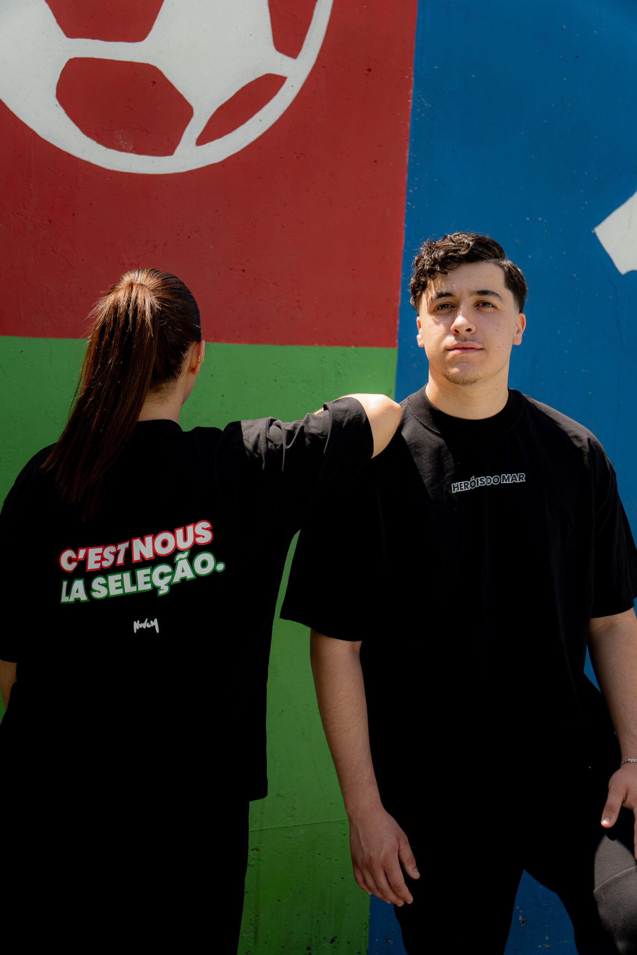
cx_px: 318
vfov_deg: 28.1
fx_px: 1911
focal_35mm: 72
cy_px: 478
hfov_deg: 18.9
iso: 200
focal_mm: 48
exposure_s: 1/1250
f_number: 2.8
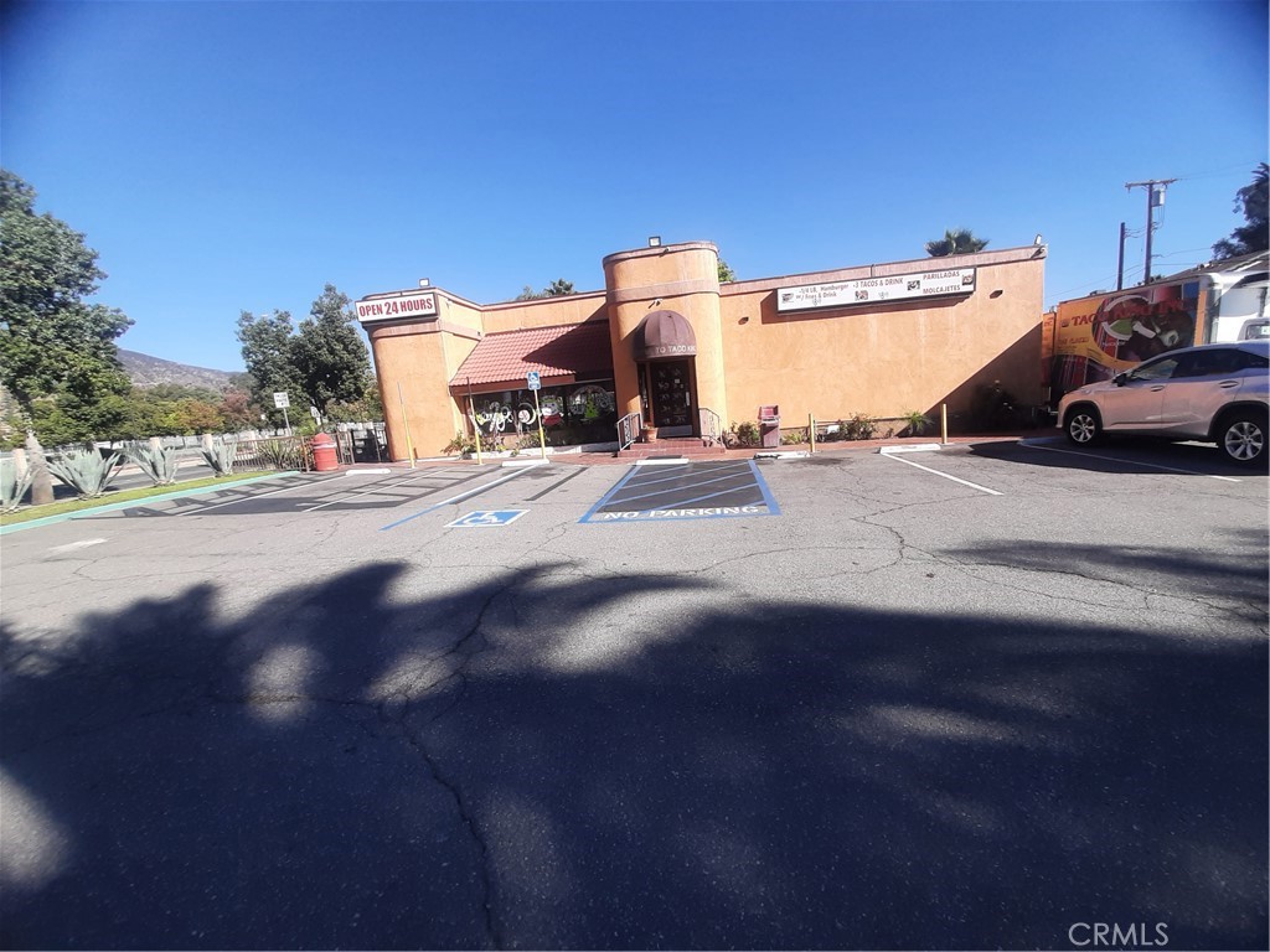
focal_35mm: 13
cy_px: 476
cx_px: 635
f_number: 2.2
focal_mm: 1.42
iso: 40
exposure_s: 1/776
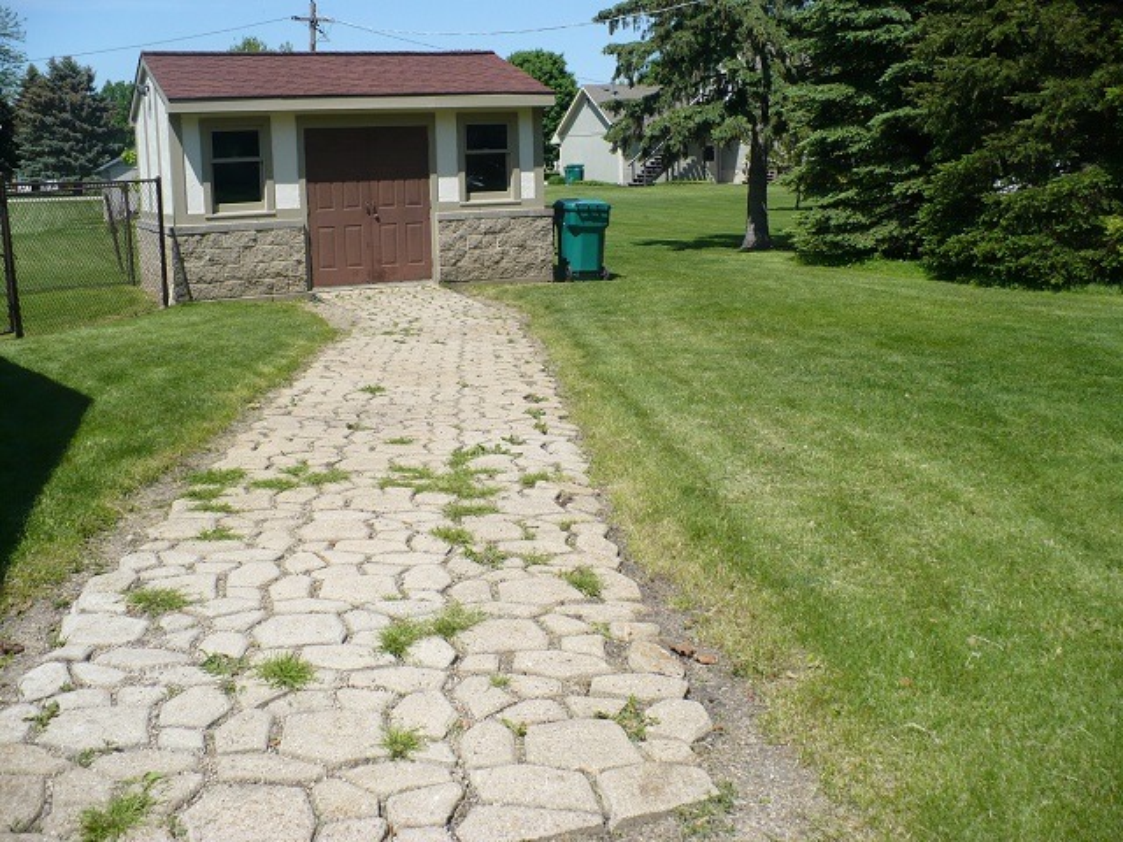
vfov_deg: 38.7
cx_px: 562
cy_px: 421
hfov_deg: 50.1
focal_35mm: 37
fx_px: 1200
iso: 100
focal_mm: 6.1
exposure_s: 1/200
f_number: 8
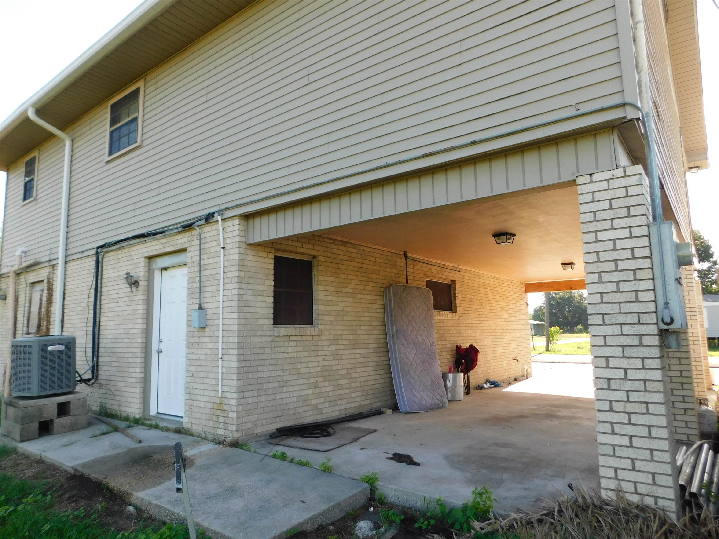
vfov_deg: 58.9
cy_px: 270
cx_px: 360
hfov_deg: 73.9
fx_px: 478
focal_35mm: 23
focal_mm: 4
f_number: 3
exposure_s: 1/400
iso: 125
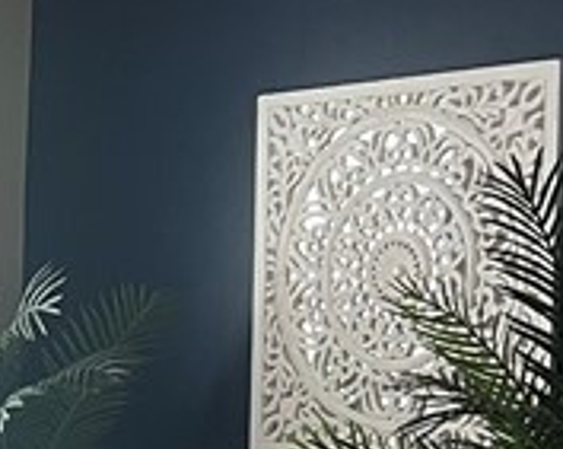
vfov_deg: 10.3
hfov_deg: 12.5
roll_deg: -0.9
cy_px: 538
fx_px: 2445
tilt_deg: -5.7
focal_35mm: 147
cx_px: -280
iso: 160
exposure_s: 1/60
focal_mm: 5.7
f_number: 1.5
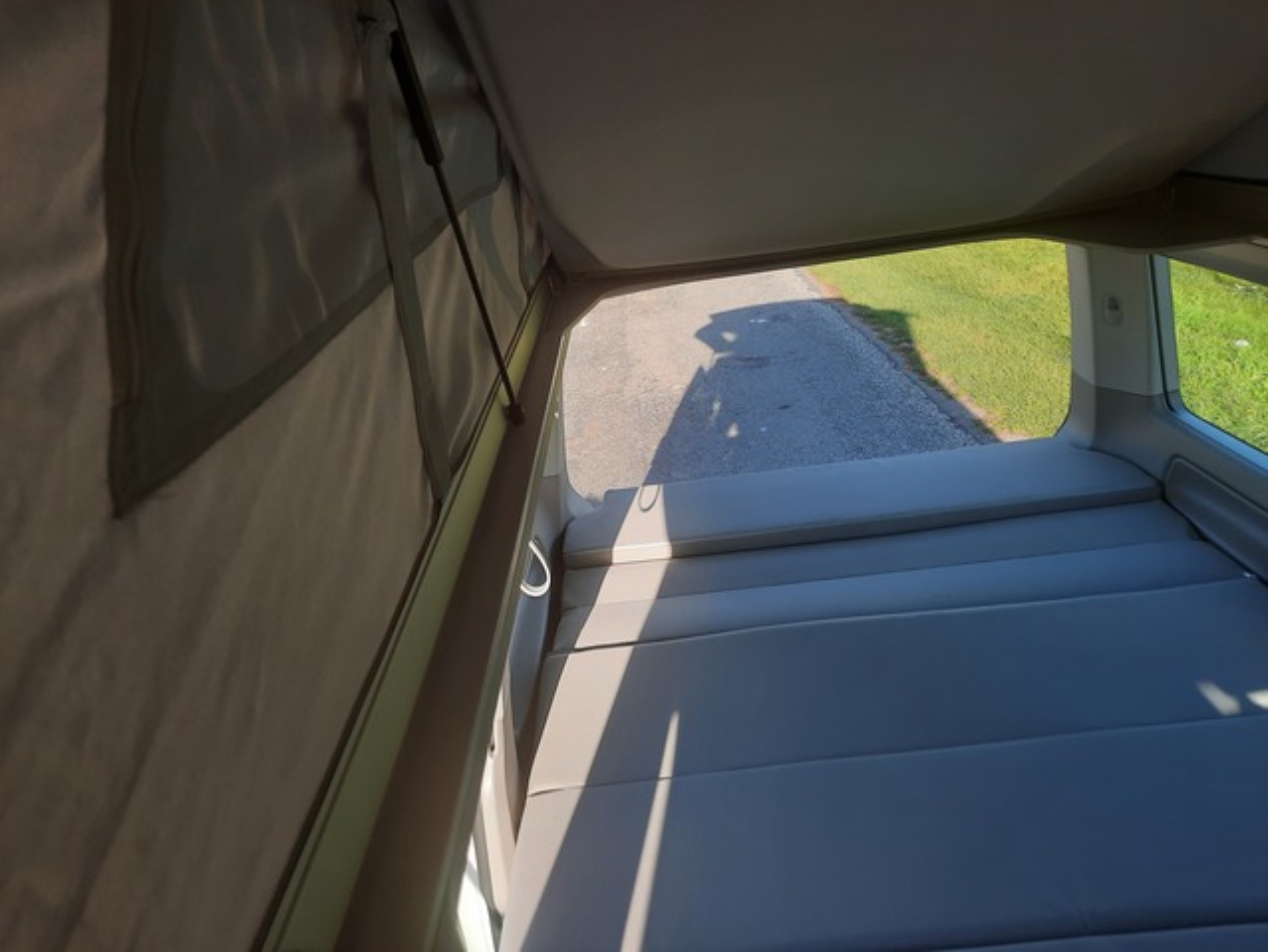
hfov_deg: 69.4
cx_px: 634
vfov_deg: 54.9
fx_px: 916
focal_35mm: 25
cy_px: 476
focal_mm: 4.6
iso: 32
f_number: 2
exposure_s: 1/121
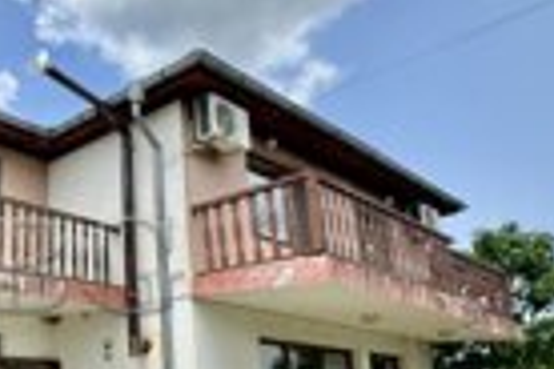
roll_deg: -1.1
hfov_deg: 42.1
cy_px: 277
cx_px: -28
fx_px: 585
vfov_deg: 34.3
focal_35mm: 38
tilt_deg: +12.9
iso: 50
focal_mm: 2.22
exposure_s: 1/968
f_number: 2.2
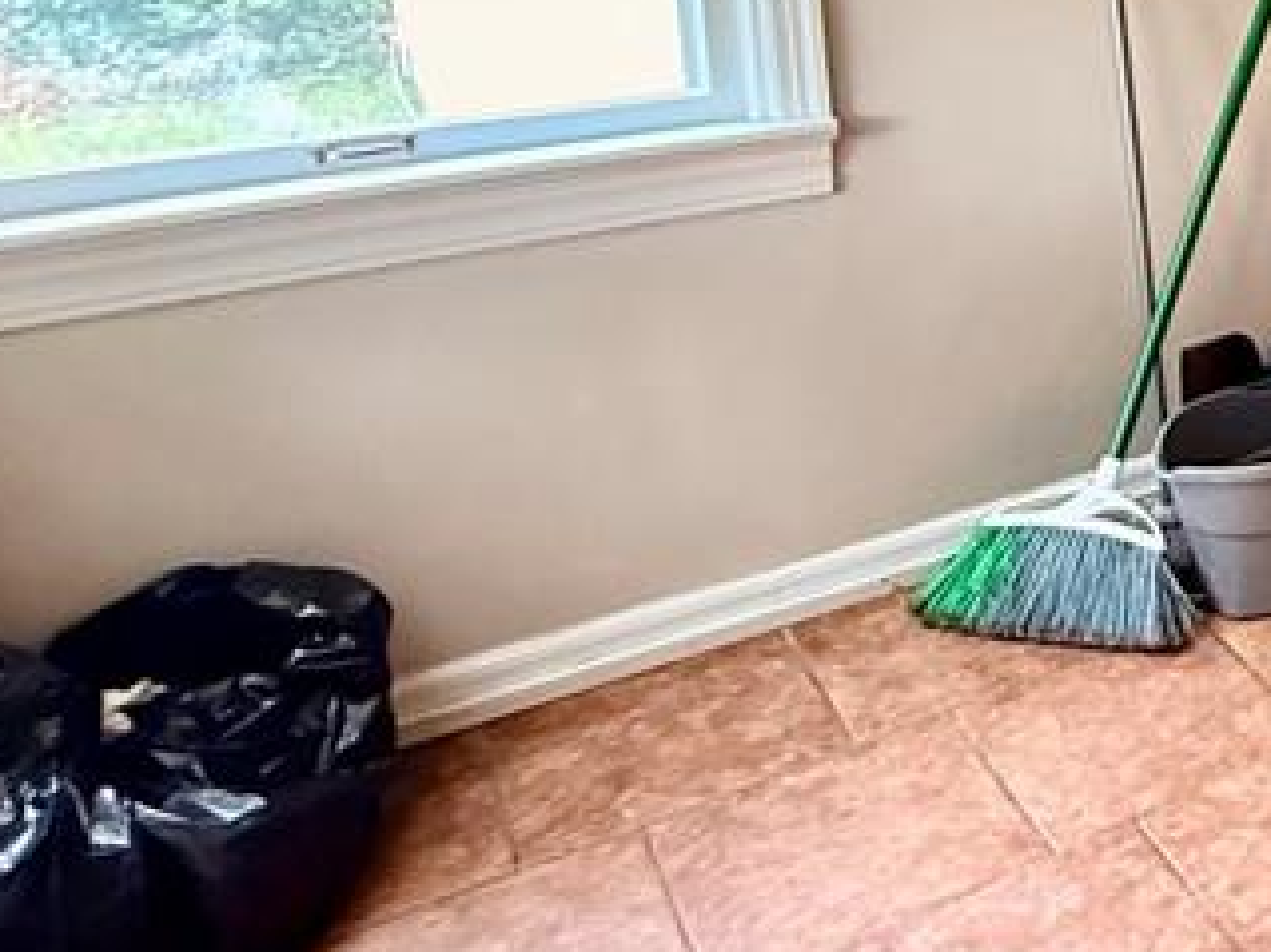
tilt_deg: -11.3
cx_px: 1693
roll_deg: -1.1
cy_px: 36
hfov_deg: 31.4
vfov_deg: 30.3
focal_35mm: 45
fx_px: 1652
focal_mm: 2.22
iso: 800
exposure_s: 1/60
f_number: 2.2
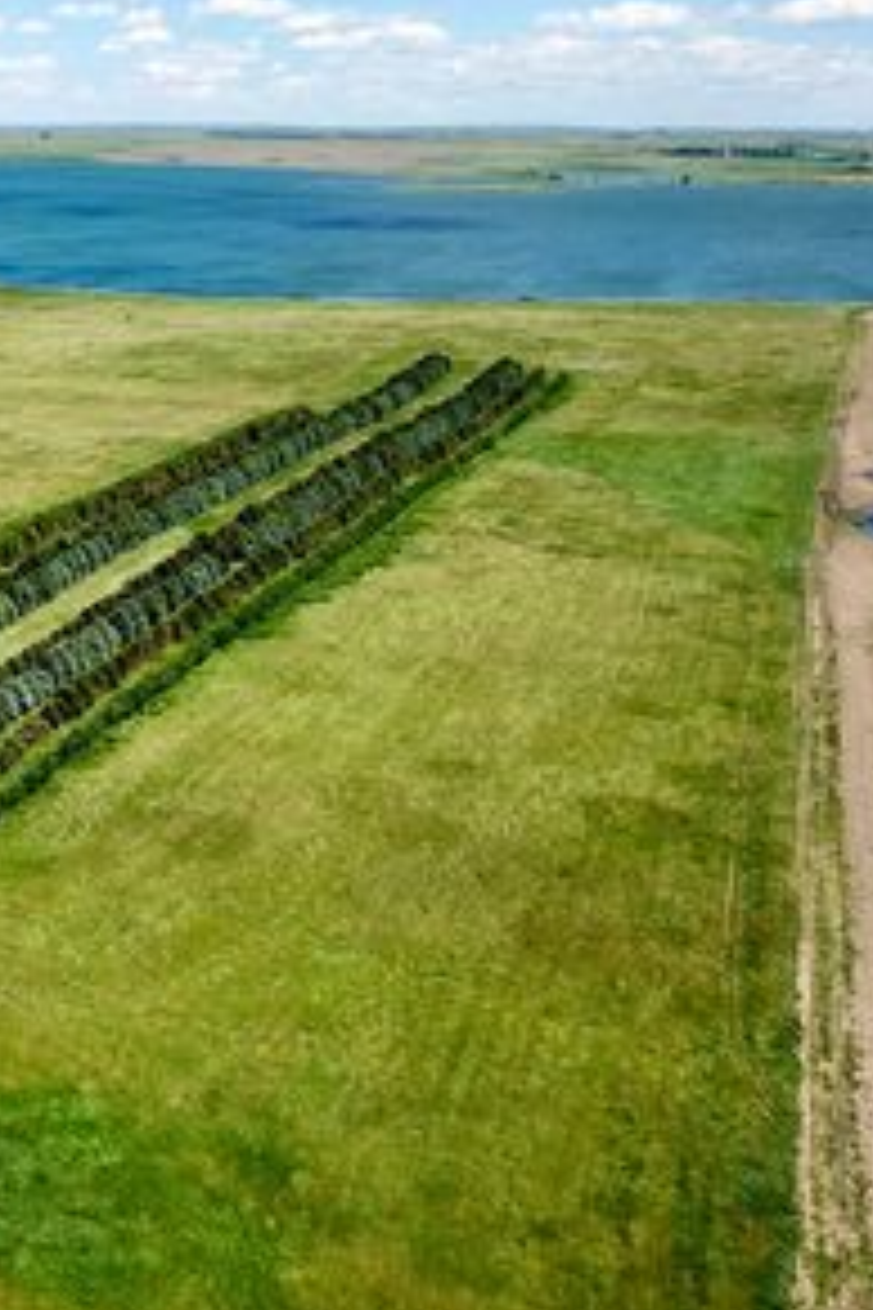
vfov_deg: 48.4
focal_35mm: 40
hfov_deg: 30.0
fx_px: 1455
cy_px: 705
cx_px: -88
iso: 100
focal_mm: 4.7
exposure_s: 1/1395
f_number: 2.2
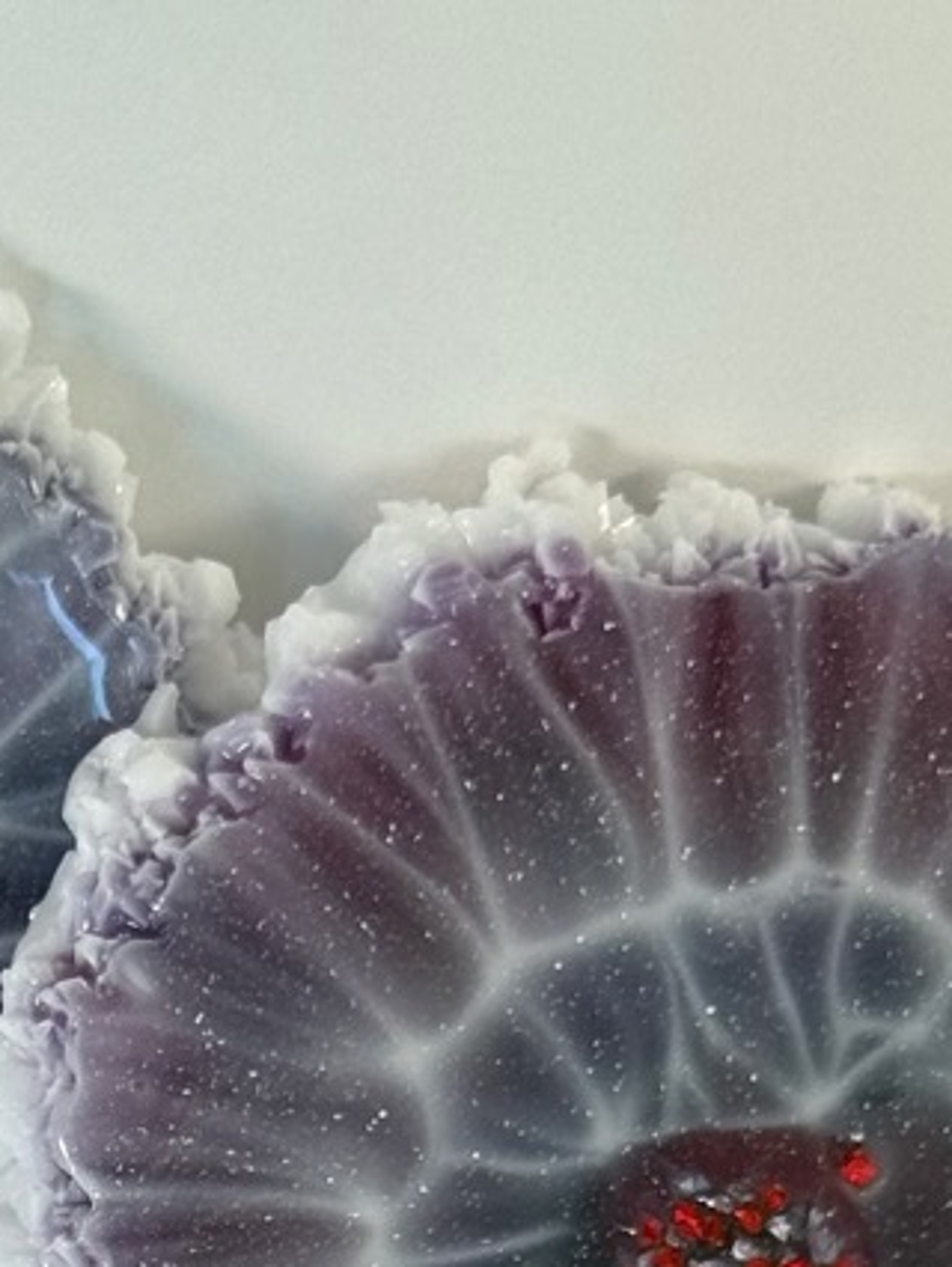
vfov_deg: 11.4
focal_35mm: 169
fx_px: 6191
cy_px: 1612
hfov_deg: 8.7
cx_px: 34
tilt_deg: -51.6
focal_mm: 6.76
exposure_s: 1/274
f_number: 1.78
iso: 64
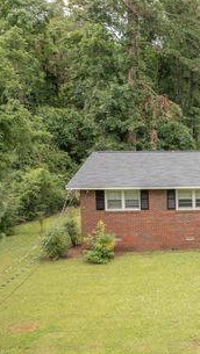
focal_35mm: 48
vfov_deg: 42.9
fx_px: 452
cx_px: 266
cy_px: 178
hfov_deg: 22.2
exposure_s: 1/500
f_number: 2.8
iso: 100
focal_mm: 10.26
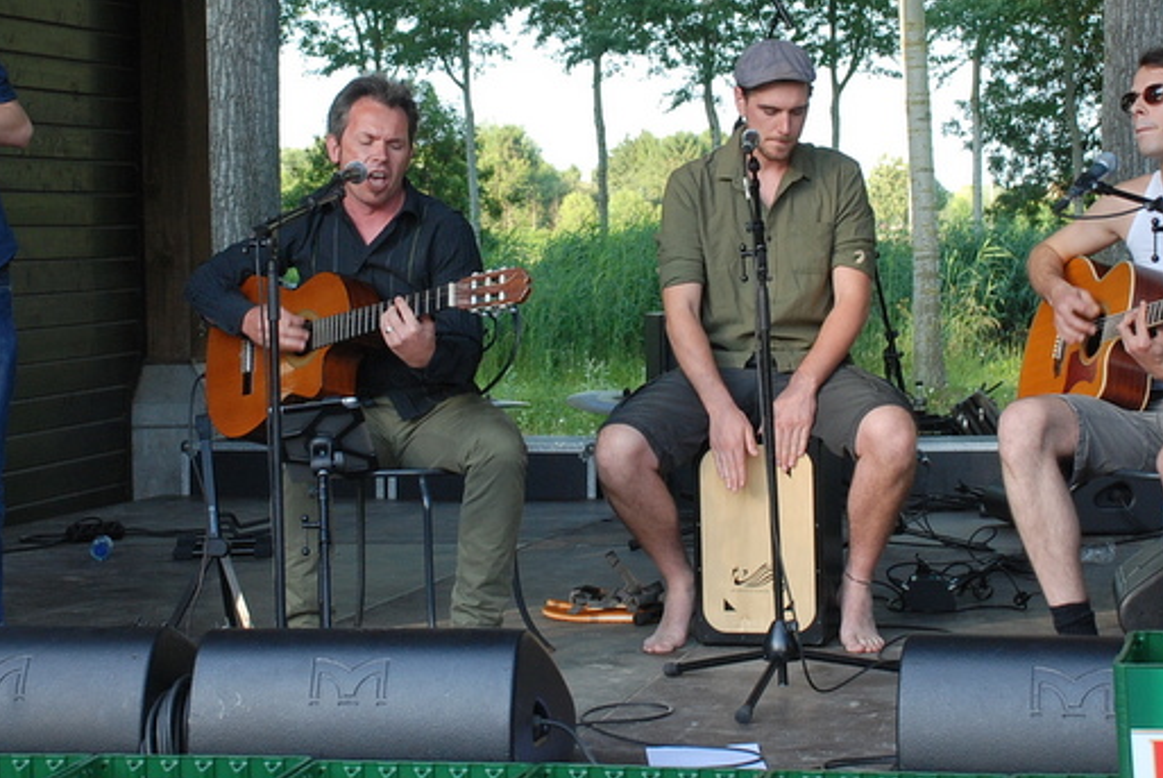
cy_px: 327
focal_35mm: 74
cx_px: 535
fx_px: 2383
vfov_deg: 18.5
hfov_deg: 27.4
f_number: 6.3
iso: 320
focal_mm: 35
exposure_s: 1/125
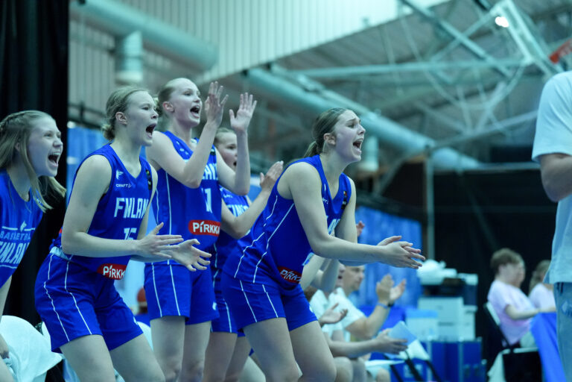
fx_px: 1716
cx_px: 286
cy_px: 191
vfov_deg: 12.7
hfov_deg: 18.9
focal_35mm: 108
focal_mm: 108
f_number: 2.8
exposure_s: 1/1000
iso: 5000
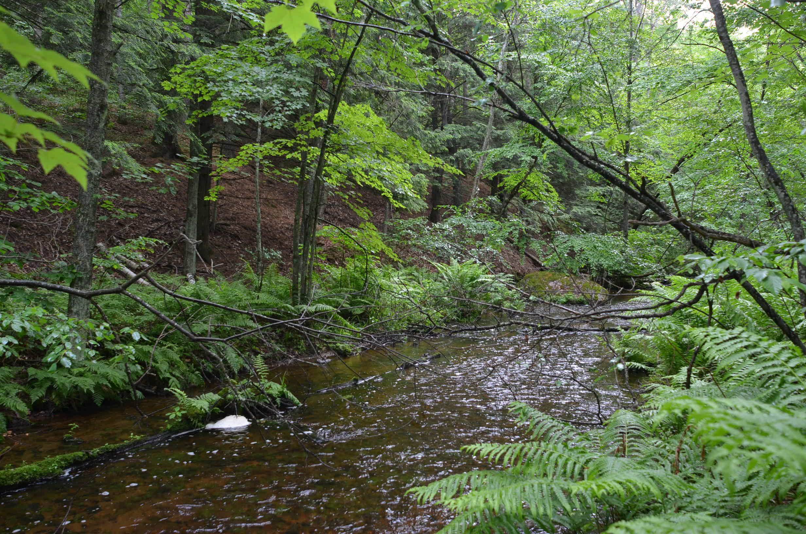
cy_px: 267
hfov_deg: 62.0
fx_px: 670
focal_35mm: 30
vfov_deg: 43.4
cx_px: 403
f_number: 4.5
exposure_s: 1/80
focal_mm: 20
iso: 400
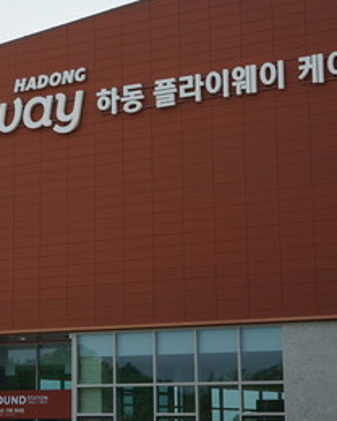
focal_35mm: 104
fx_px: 1297
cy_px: 136
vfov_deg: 18.4
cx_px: 15
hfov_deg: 14.6
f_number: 11
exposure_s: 1/125
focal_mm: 48
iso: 100
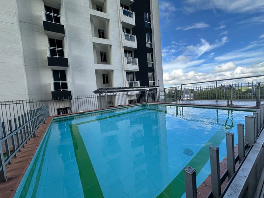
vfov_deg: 85.7
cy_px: 99
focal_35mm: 14
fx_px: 107
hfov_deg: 102.1
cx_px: 132
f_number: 2.2
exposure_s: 1/600
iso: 40
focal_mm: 2.22
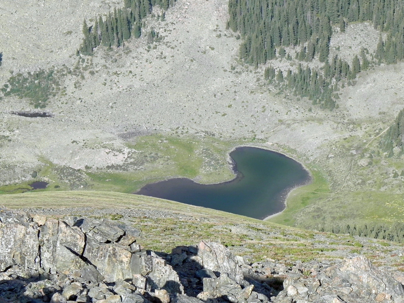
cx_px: 202
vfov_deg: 10.3
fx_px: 1681
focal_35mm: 144
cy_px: 152
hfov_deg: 13.7
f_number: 6.3
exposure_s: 1/375
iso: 160
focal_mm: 25.7
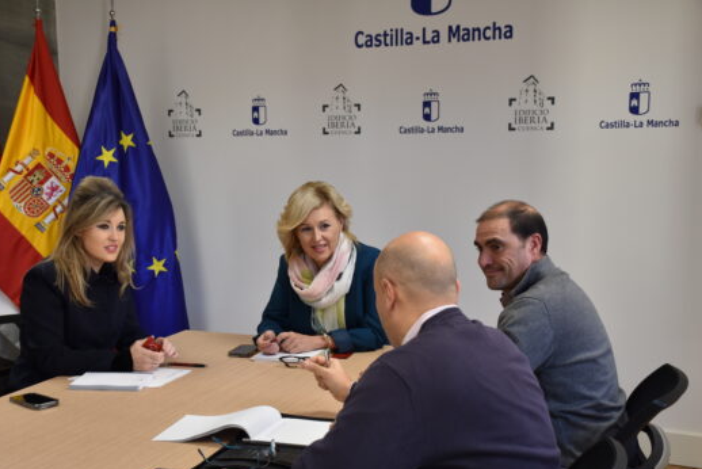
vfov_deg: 28.9
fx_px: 909
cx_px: 305
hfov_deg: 42.2
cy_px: 258
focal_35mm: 47
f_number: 4
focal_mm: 27
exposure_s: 1/60
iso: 400
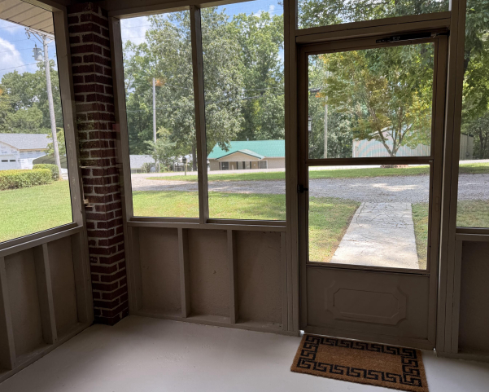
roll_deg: +1.0
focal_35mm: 26
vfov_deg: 54.9
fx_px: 376
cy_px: 193
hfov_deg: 66.0
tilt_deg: -8.2
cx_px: 252
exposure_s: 1/459
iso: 80
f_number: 1.78
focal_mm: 6.76
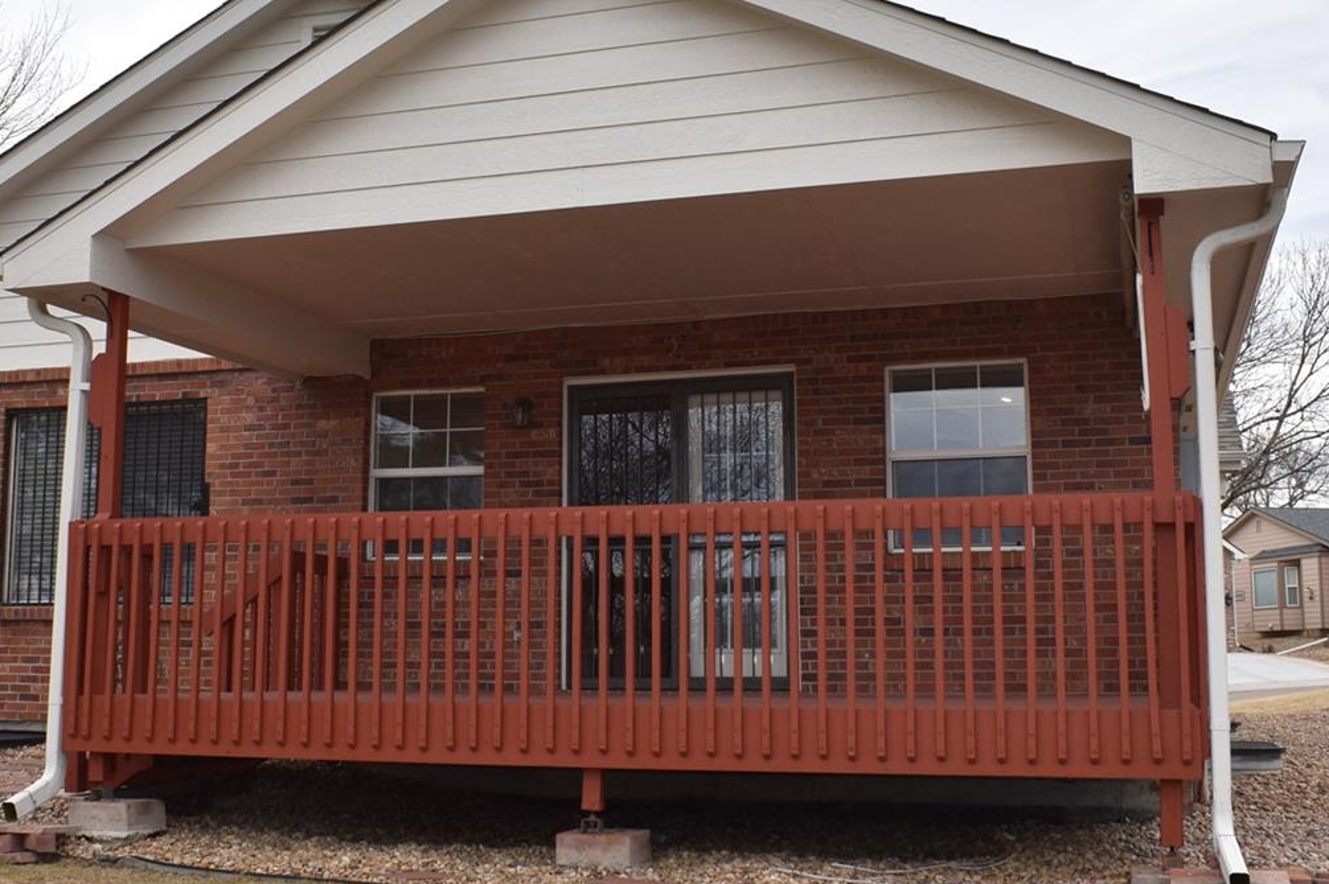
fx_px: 1587
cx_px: 547
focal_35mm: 43
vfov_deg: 31.1
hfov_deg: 45.3
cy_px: 407
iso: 100
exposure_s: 1/125
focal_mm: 18
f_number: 11
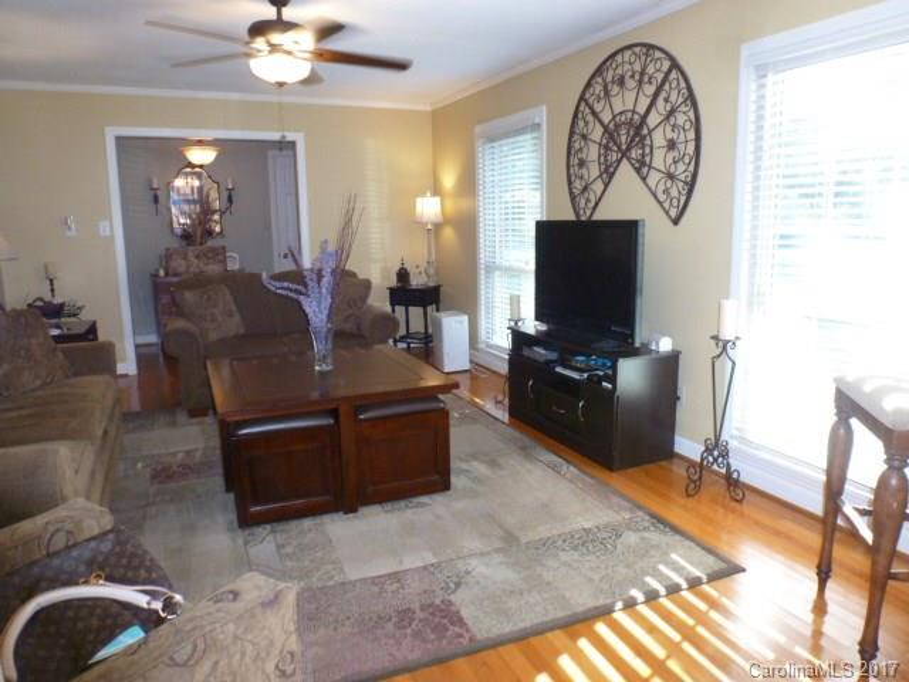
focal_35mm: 24
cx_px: 454
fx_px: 630
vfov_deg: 56.8
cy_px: 341
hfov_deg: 71.6
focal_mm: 4.3
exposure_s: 1/60
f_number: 3.3
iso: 500
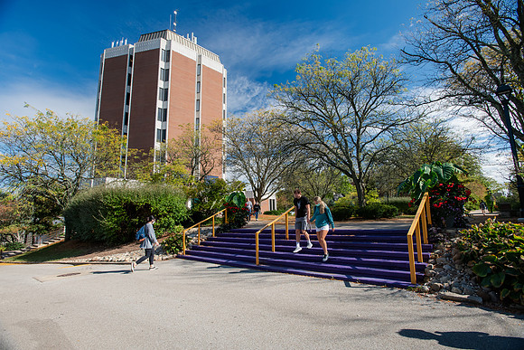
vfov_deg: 64.6
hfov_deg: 86.9
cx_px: 262
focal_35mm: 19
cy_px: 175
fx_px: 277
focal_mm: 19
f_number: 7.1
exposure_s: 1/320
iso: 500
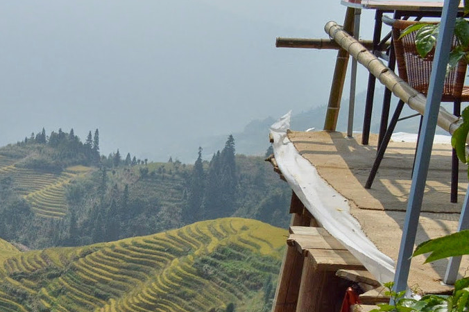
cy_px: 365
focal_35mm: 71
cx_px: -45
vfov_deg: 18.3
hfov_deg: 26.3
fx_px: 924
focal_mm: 20
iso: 900
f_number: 8
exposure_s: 1/4000
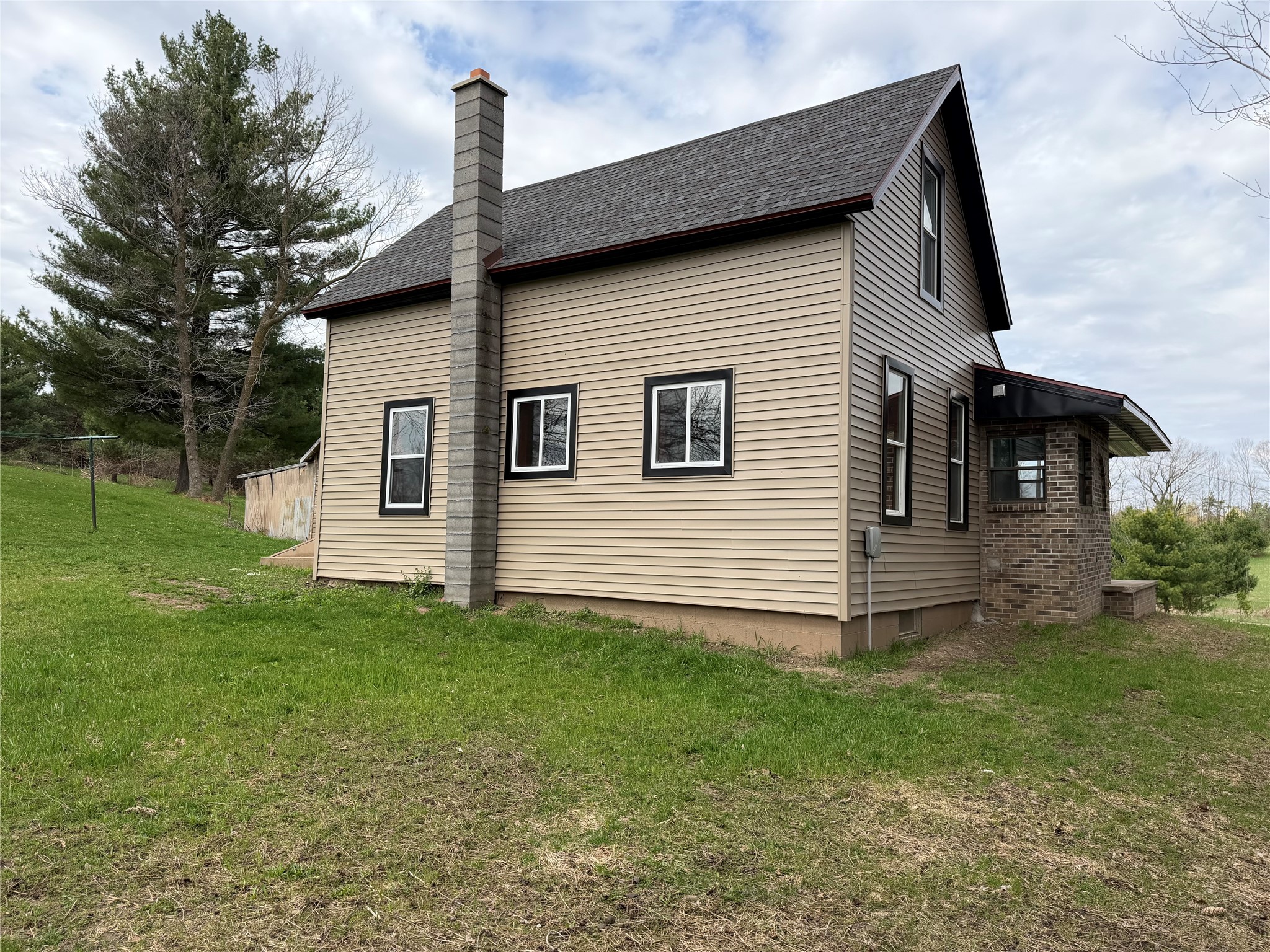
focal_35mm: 24
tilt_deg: +3.1
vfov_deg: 56.8
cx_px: 635
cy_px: 476
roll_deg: -0.8
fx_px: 881
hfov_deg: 71.6
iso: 80
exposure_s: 1/3425
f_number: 1.78
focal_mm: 6.76
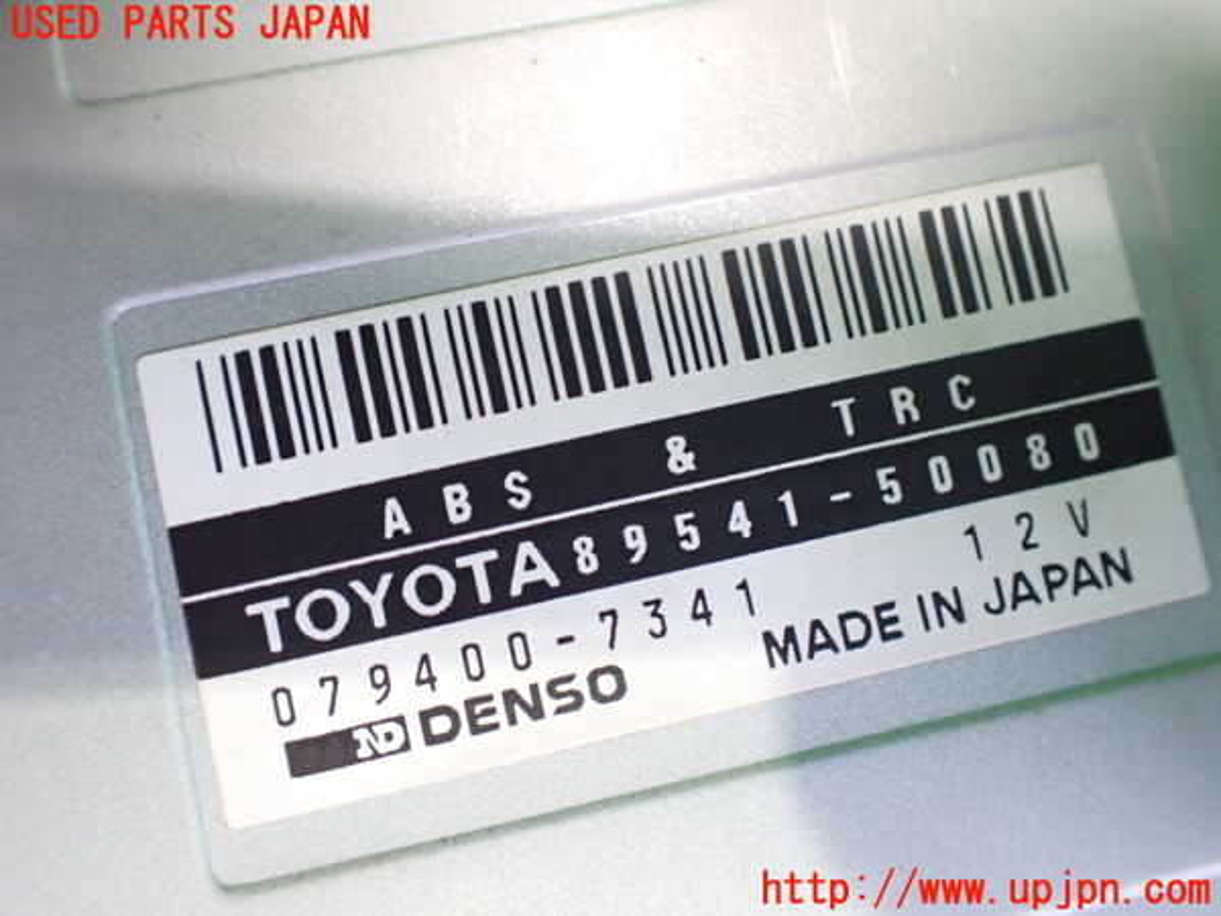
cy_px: 458
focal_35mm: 30
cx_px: 610
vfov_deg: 46.8
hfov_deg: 60.0
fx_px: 1058
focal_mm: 5.4
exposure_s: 1/60
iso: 800
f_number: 2.3
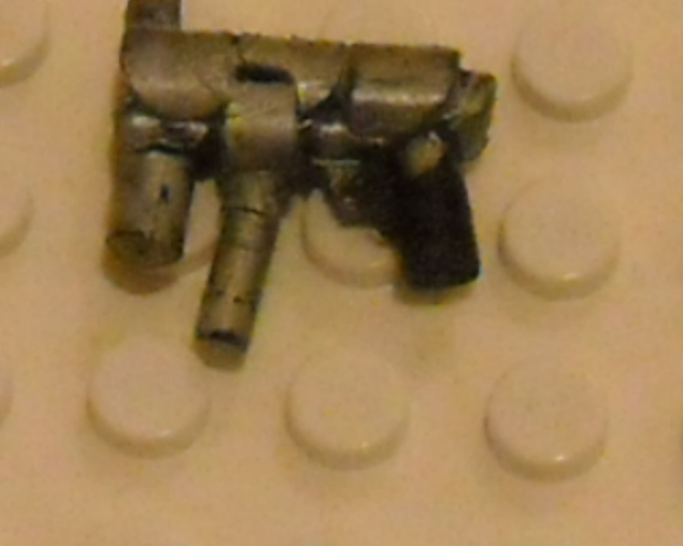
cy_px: 139
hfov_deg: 20.0
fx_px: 1941
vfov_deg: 16.0
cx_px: 319
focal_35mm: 96
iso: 800
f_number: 3.5
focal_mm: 9.87
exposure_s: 1/27
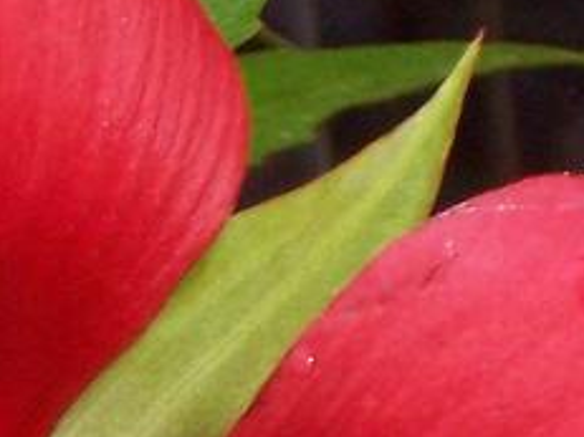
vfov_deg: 2.9
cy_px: 947
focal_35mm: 508
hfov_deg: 3.9
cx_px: -245
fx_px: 8566
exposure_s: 1/90
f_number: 4.6
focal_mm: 16.8
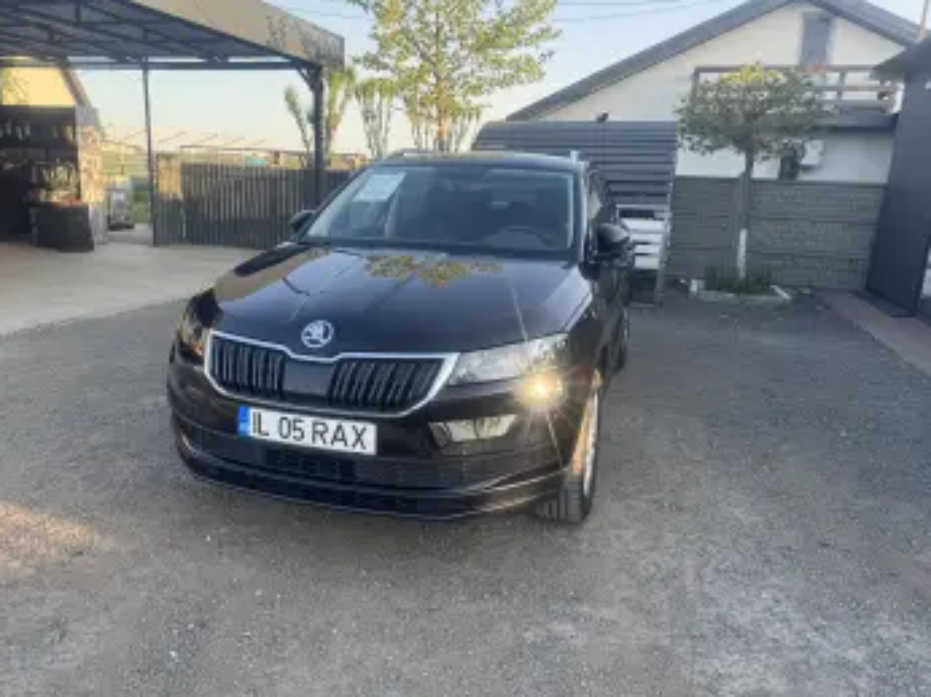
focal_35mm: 25
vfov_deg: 54.8
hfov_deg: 69.4
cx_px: 449
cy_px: 339
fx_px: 672
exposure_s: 1/454
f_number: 1.78
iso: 80
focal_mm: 6.76
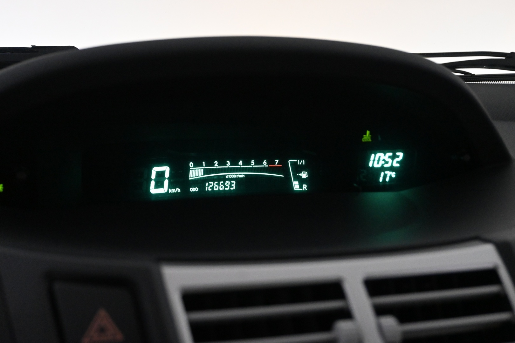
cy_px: 172
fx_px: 815
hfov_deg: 35.1
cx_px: 258
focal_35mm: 57
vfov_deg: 23.8
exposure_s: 1/125
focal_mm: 38
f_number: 5.6
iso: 5000
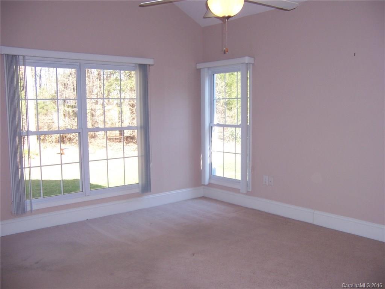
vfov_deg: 42.9
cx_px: 192
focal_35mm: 33
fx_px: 367
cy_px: 144
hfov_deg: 55.4
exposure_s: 1/60
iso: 80
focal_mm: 5.5
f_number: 2.8
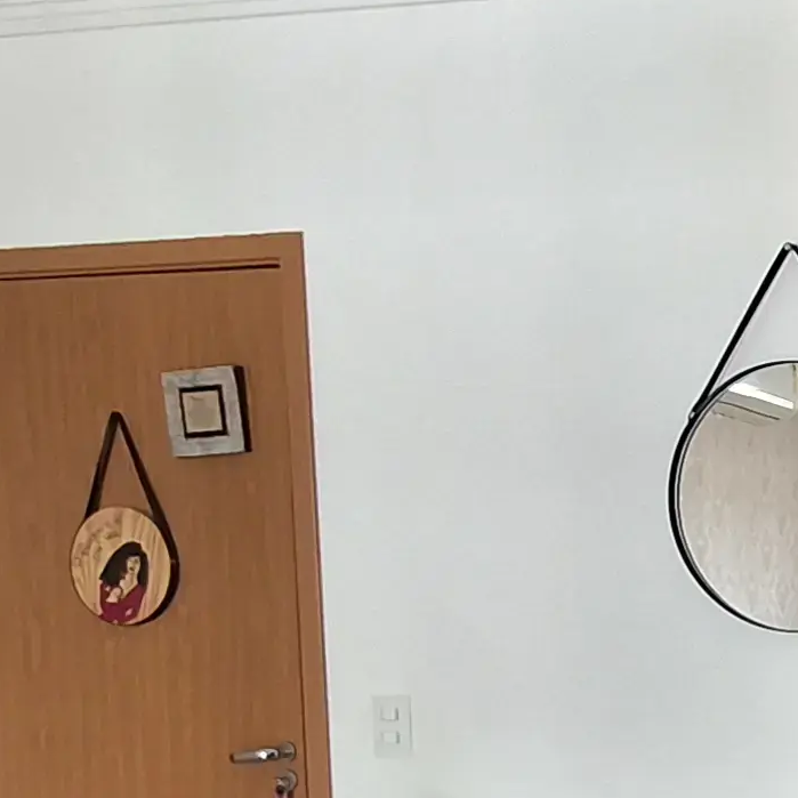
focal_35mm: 66
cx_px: 1276
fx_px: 1721
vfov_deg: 25.3
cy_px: 717
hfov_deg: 21.0
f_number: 2.2
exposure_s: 1/40
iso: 80
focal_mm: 1.64
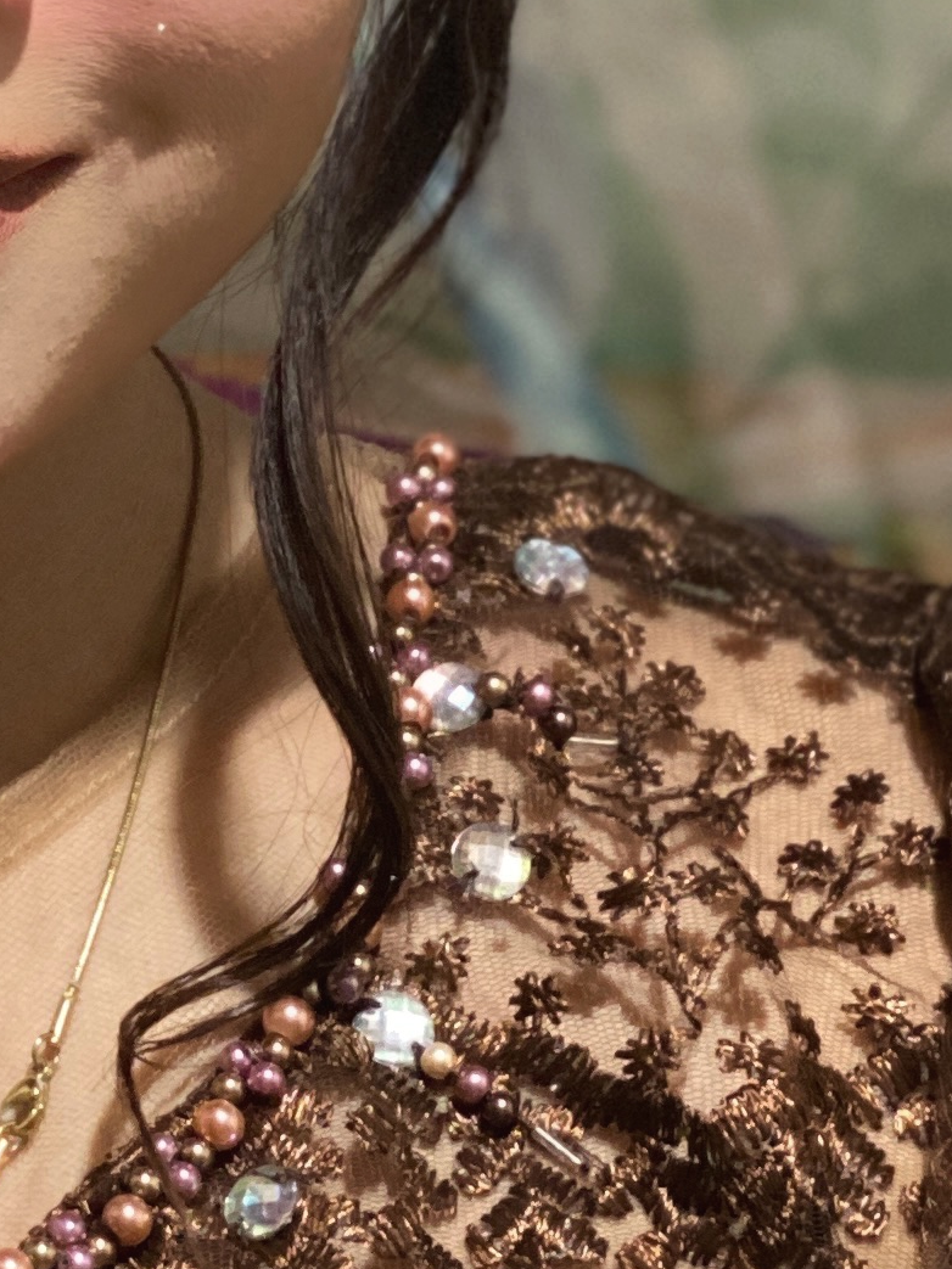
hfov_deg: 7.3
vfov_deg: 9.8
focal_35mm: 201
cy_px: 408
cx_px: -180
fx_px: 7372
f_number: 2
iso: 320
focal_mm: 6
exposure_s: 1/20
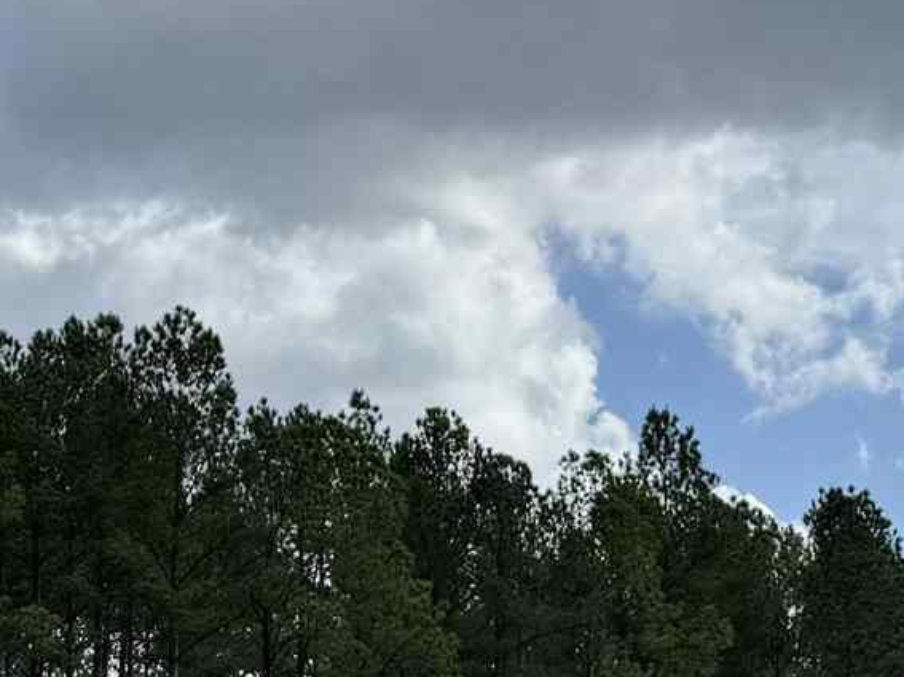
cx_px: 204
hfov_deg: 15.1
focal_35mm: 130
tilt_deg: +2.9
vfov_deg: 11.1
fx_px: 3394
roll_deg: -1.3
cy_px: 935
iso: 80
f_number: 1.78
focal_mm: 6.76
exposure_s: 1/5348
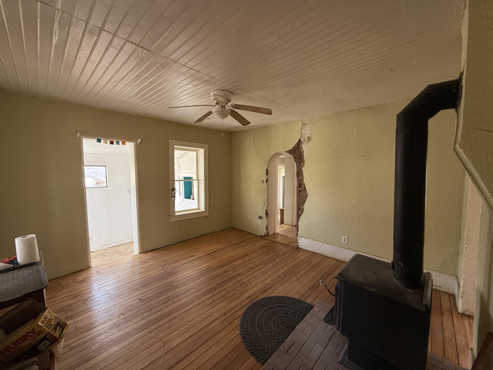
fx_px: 199
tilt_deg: -3.9
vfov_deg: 85.7
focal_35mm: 14
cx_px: 246
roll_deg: +0.4
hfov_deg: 102.1
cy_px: 185
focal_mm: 2.22
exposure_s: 1/99
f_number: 2.2
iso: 80
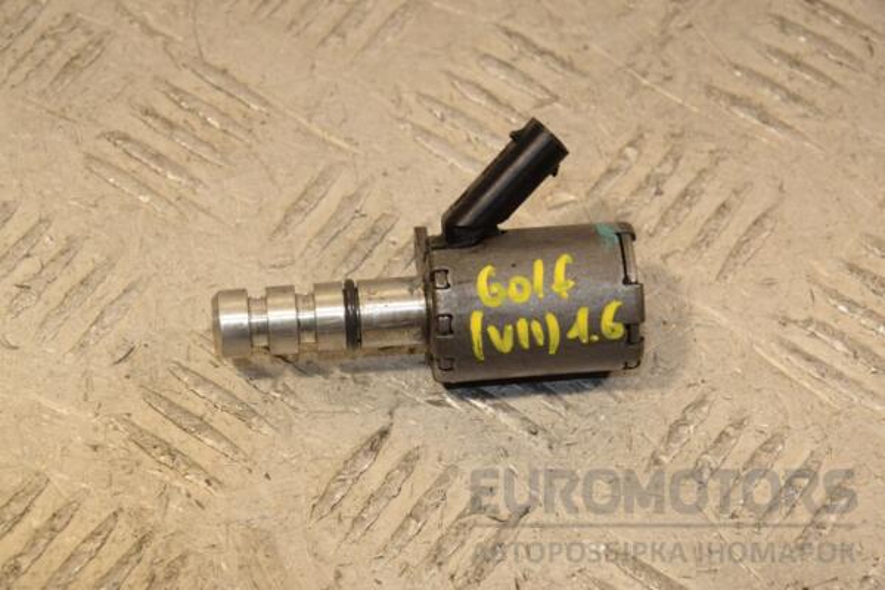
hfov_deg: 14.9
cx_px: 442
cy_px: 295
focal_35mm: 138
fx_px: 3392
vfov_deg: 9.9
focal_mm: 92
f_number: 8
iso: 800
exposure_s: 1/200
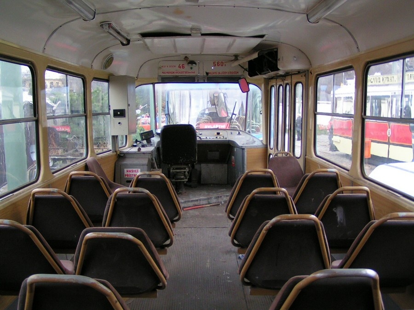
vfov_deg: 37.7
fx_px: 454
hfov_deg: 49.0
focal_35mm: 38
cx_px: 207
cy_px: 155
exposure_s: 1/40
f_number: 2.8
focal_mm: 5.8
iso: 125
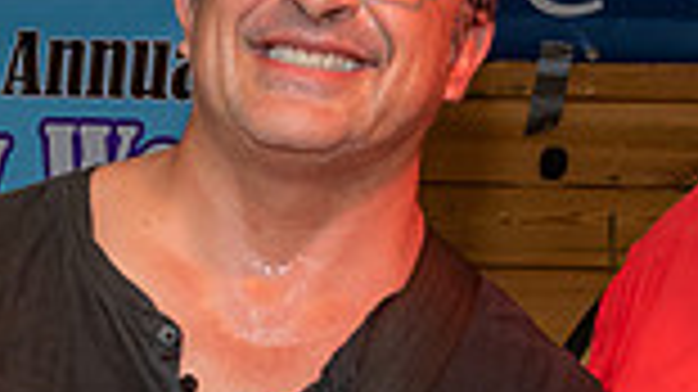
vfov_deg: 7.8
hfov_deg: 14.2
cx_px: 408
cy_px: 621
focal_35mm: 151
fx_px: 2793
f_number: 5.6
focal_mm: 28
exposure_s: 1/160
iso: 500
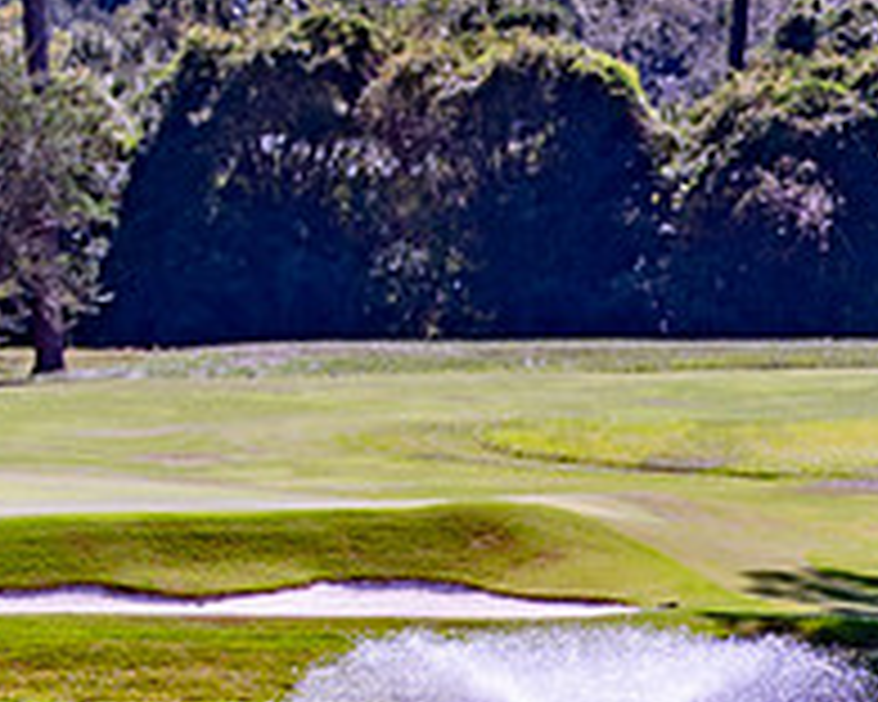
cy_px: 796
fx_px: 11589
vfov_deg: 3.5
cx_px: 1210
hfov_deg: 4.3
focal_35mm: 446
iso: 100
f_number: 4
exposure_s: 1/1000
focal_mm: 98
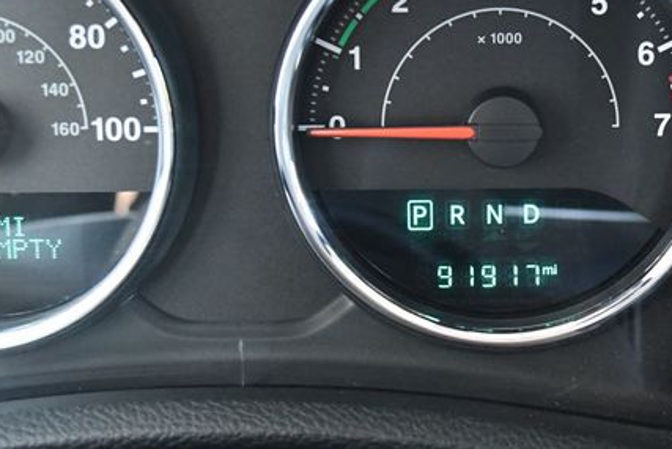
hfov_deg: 27.7
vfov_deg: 18.9
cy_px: 147
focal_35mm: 72
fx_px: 1344
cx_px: 494
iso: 3200
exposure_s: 1/125
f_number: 4
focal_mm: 24
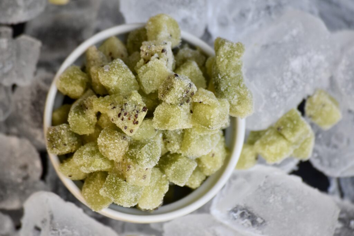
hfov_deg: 7.8
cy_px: 118
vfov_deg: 5.2
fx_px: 2581
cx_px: 177
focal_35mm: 262
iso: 1400
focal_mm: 175
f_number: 5.3
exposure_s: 1/500
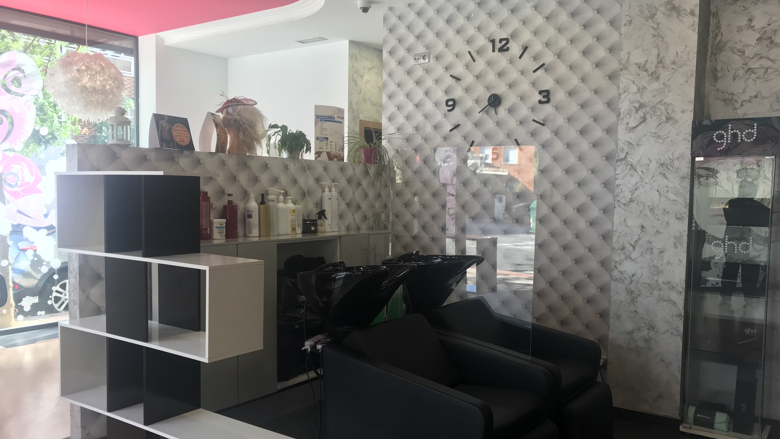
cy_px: 242
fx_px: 641
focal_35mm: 31
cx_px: 394
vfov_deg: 37.7
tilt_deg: -4.6
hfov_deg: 62.6
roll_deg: -0.7
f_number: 1.8
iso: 25
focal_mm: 3.99
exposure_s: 1/99
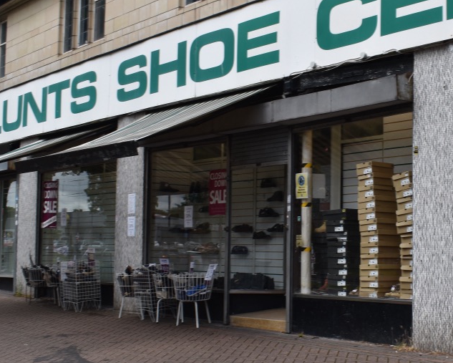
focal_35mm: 60
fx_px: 805
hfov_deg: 30.8
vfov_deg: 25.4
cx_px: 349
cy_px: 183
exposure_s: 1/250
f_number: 8
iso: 100
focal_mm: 18
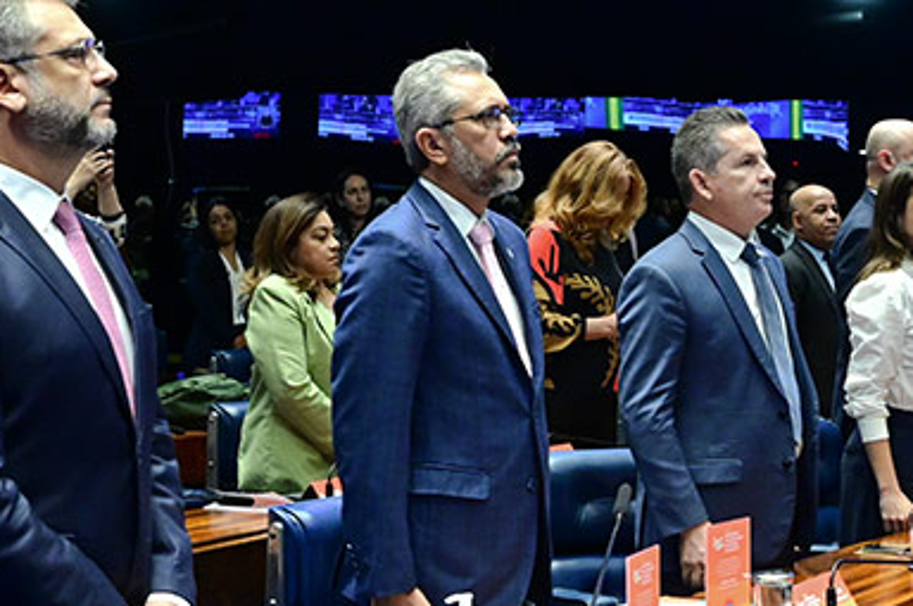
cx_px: 568
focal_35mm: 85
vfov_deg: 15.9
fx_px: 2153
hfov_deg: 23.9
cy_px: 126
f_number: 4.5
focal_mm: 25.5
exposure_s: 1/200
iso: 4000
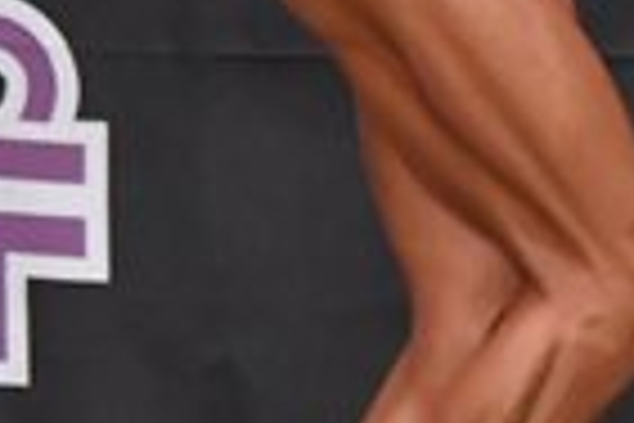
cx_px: 735
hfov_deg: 1.6
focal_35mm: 1316
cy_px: -94
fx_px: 23174
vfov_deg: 1.0
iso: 5000
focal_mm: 160
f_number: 5.6
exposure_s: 1/400
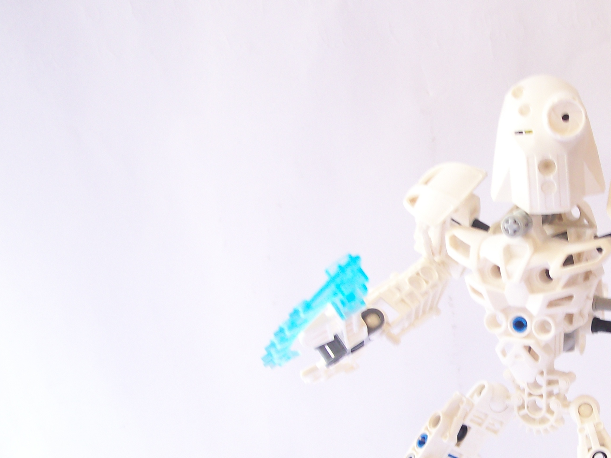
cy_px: 300
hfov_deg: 31.8
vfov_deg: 24.7
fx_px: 1042
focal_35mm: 59
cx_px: 488
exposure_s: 1/19.3
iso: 80
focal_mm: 6
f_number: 2.7
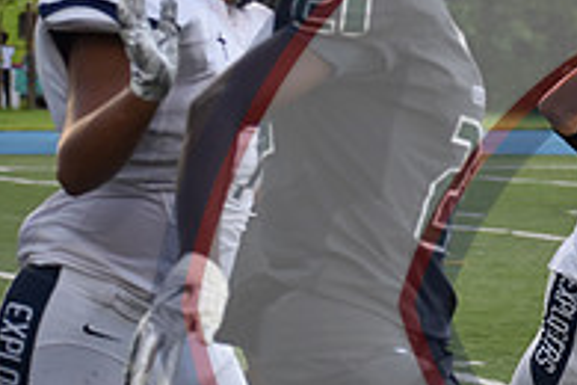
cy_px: 304
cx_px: 802
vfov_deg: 4.4
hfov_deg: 6.5
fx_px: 5000
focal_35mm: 312
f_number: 4.5
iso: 640
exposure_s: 1/1000
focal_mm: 70
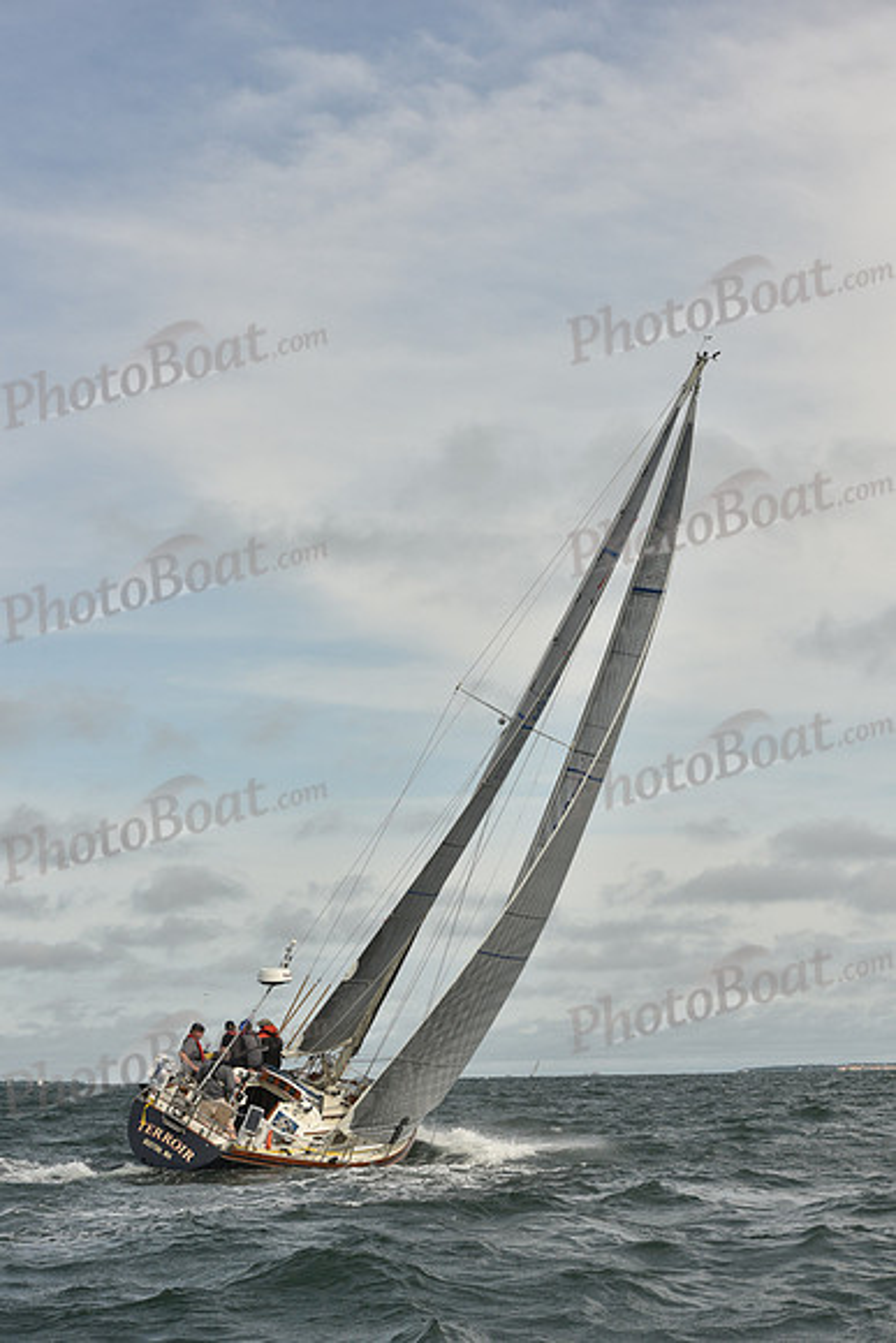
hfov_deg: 19.5
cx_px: 448
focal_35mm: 70
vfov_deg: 28.8
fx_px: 2612
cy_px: 672
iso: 320
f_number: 9
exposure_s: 1/1250
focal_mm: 70
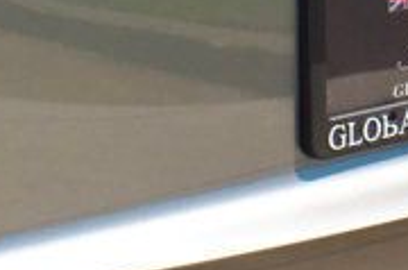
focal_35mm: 267
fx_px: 3018
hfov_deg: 7.7
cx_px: 476
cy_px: -164
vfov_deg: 5.1
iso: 2000
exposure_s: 1/800
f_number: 14
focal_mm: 50
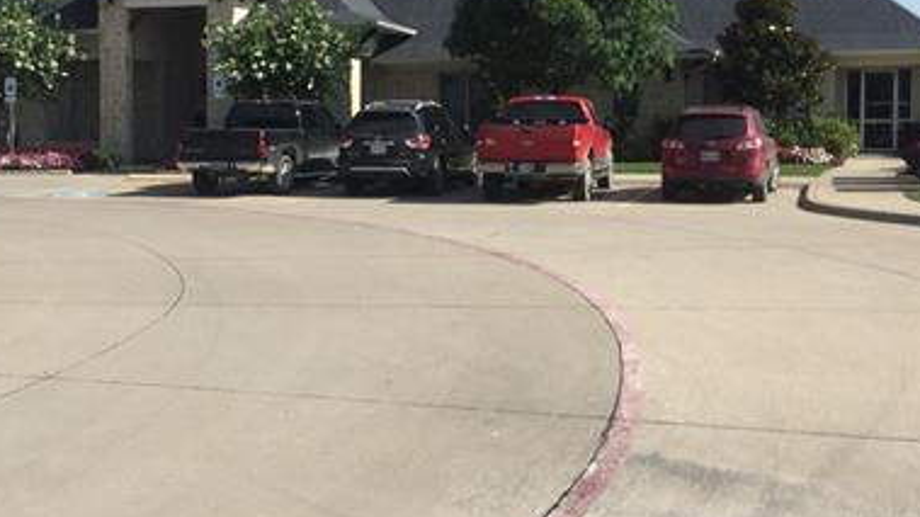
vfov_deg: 21.0
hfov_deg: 36.5
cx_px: 393
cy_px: 158
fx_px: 1390
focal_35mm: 57
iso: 25
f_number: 2.4
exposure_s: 1/1235
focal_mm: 3.3
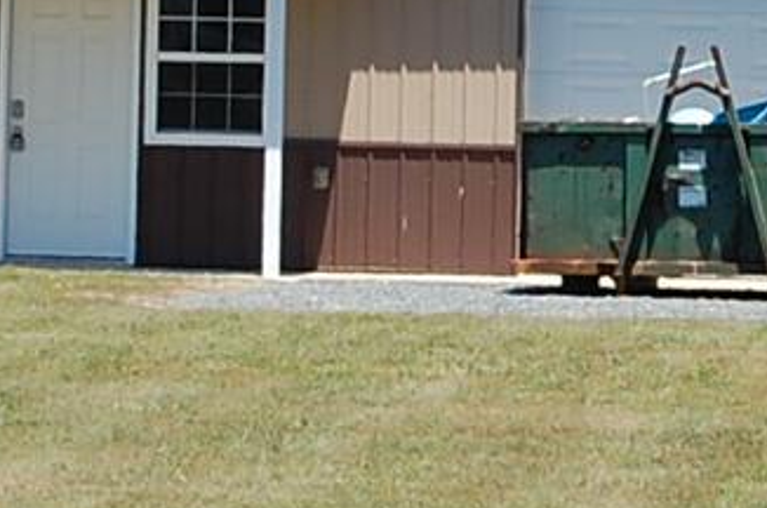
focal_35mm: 452
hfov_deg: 4.6
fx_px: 9611
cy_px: -85
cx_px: 694
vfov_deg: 3.0
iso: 200
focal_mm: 48
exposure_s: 1/320
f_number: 9
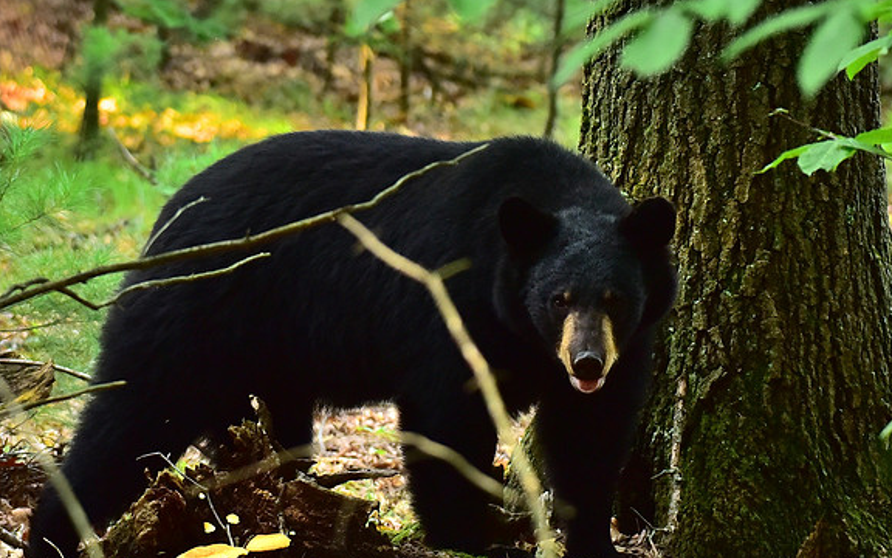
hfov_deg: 10.2
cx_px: 448
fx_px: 4984
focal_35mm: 205
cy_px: 294
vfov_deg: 6.4
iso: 800
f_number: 5.6
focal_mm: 200
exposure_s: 1/125
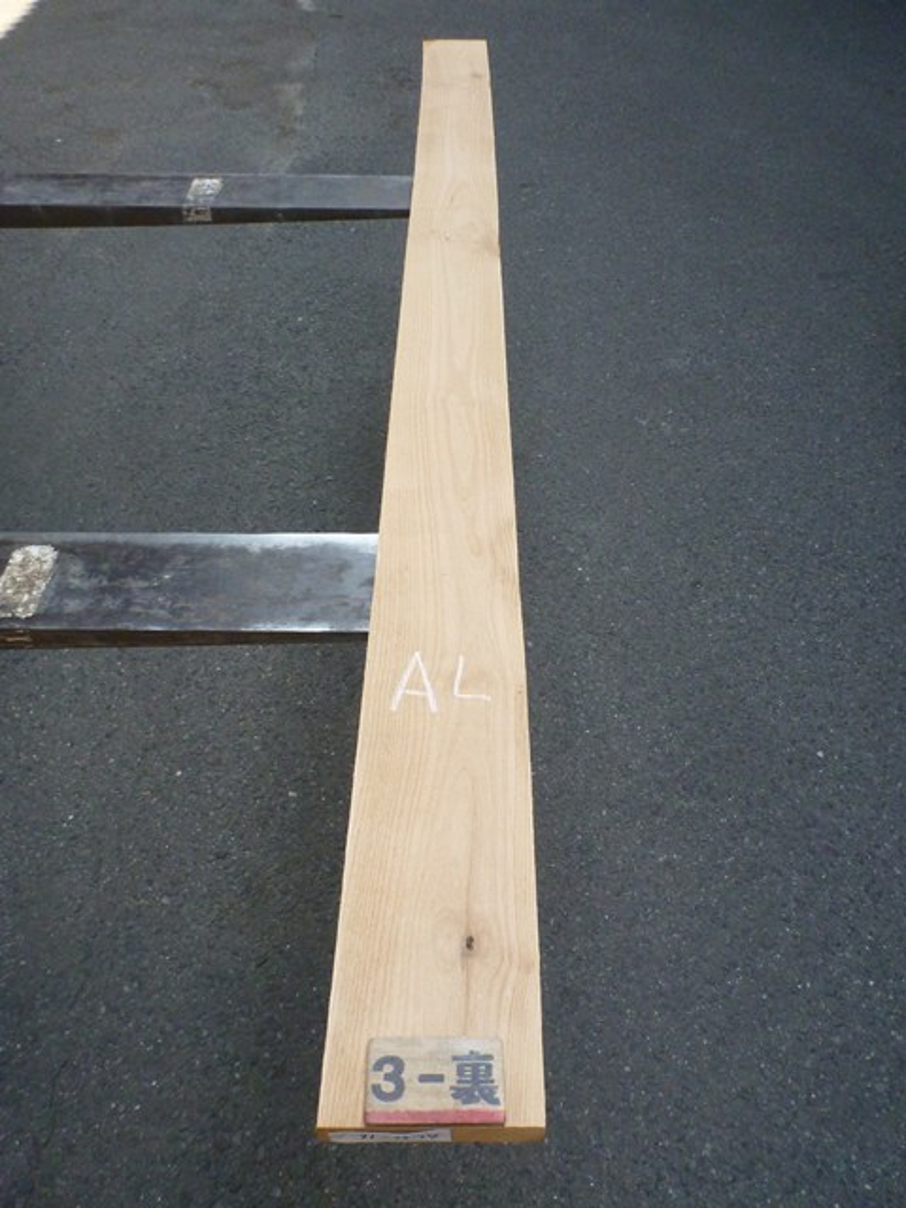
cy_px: 604
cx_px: 453
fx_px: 977
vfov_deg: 63.4
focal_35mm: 28
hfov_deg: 49.7
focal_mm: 4.9
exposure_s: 1/320
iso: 400
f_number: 3.3
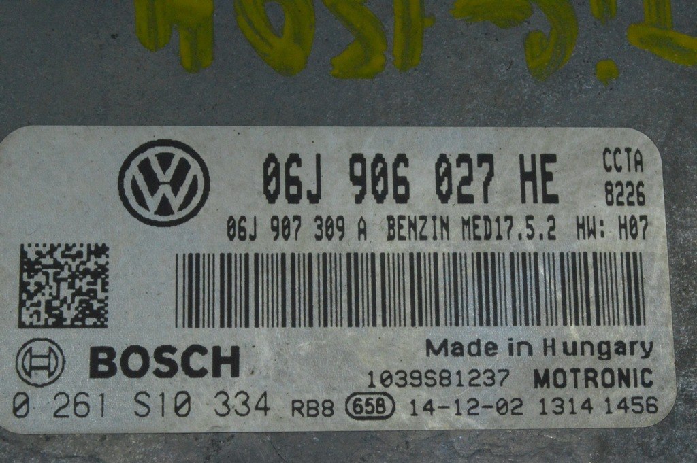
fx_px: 1596
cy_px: 232
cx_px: 348
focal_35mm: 82
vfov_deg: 16.5
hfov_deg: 24.6
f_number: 36
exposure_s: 1/100
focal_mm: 55
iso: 5600
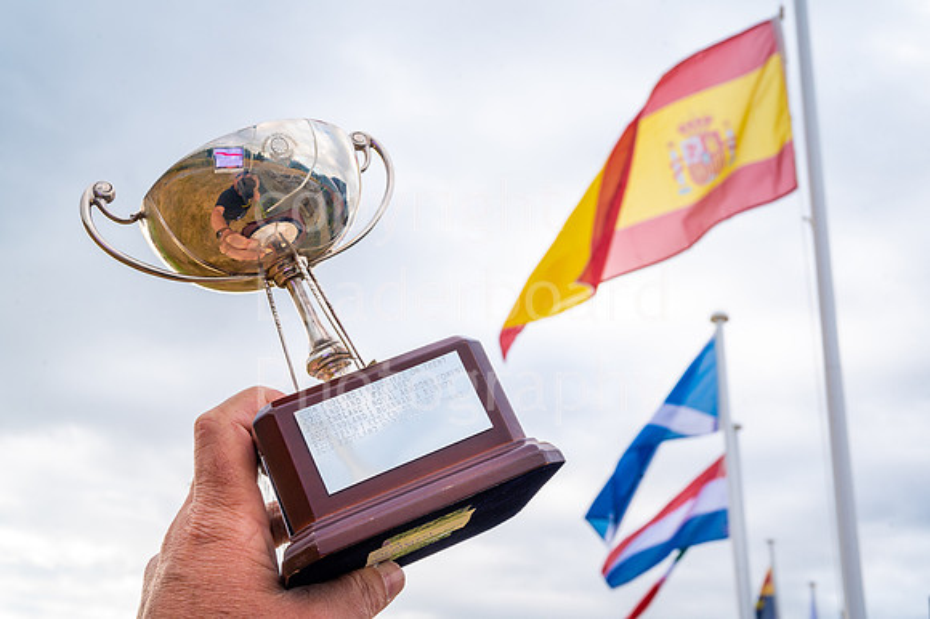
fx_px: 1059
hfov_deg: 47.4
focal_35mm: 41
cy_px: 310
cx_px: 465
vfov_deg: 32.6
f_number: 11
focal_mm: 41
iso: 250
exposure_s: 1/100
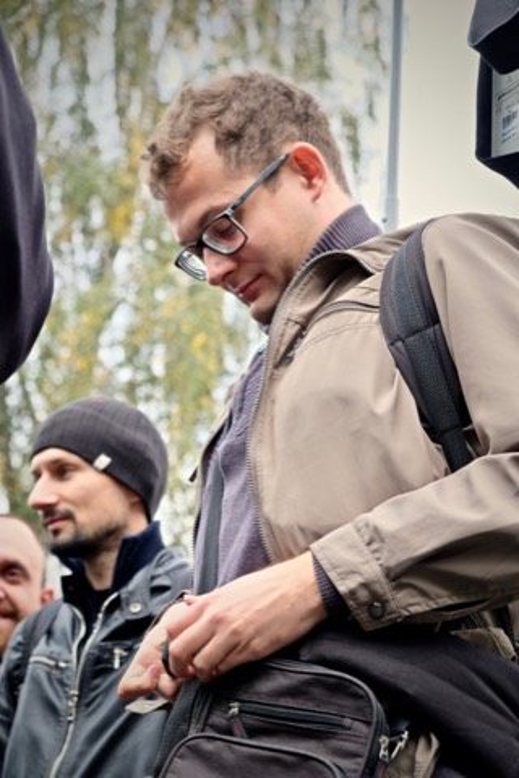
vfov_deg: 24.5
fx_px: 1795
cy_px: 389
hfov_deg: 16.5
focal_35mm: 83
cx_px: 260
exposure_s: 1/140
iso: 400
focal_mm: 55
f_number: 5
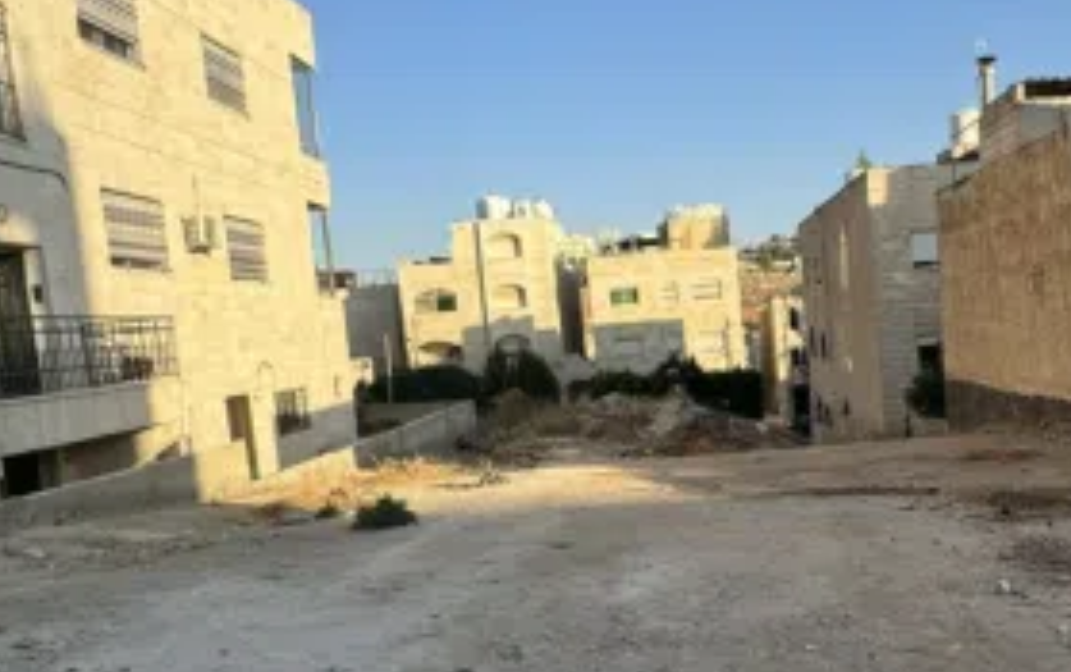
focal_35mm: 34
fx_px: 993
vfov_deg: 37.1
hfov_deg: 55.5
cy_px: 419
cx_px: 714
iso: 50
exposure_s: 1/1143
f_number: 2.2
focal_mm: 2.22
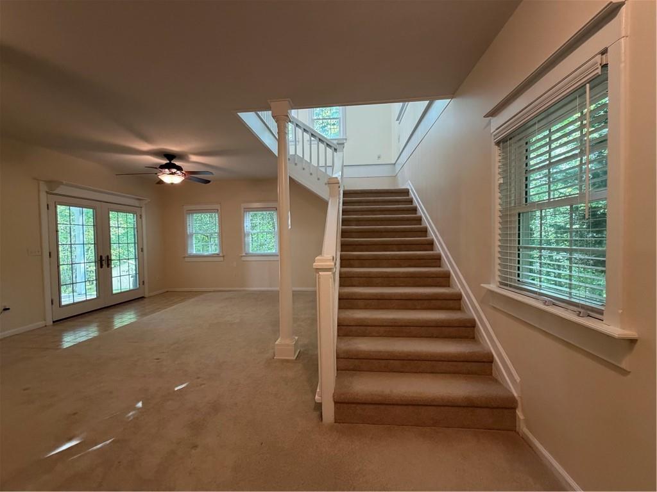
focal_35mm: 14
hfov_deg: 102.1
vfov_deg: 85.7
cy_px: 246
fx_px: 266
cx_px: 328
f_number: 2.2
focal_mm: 2.22
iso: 320
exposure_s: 1/60
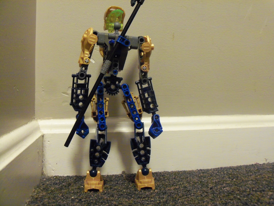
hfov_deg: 52.6
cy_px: 103
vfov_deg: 40.7
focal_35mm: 35
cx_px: 137
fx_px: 277
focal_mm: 6.3
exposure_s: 1/2
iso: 400
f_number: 3
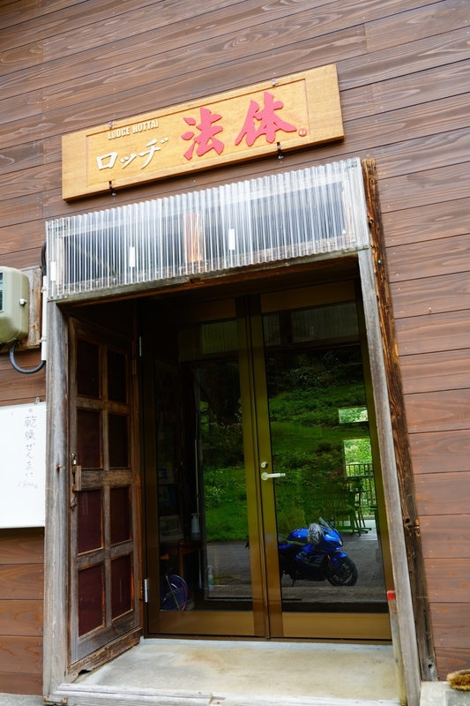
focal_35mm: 29
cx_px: 235
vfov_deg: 63.7
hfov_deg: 44.9
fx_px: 568
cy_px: 353
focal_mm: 29
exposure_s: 1/80
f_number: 5.6
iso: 100
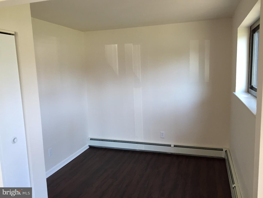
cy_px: 99
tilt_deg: -8.0
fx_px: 220
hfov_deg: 61.7
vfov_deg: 48.2
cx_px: 132
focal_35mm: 29
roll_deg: +1.1
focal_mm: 4.15
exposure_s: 1/30
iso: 40
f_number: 2.2
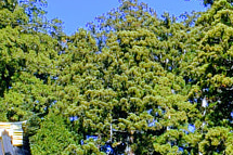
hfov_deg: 10.2
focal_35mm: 201
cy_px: 43
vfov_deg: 6.8
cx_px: 204
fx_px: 1300
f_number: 9
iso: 200
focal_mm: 18
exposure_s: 1/320
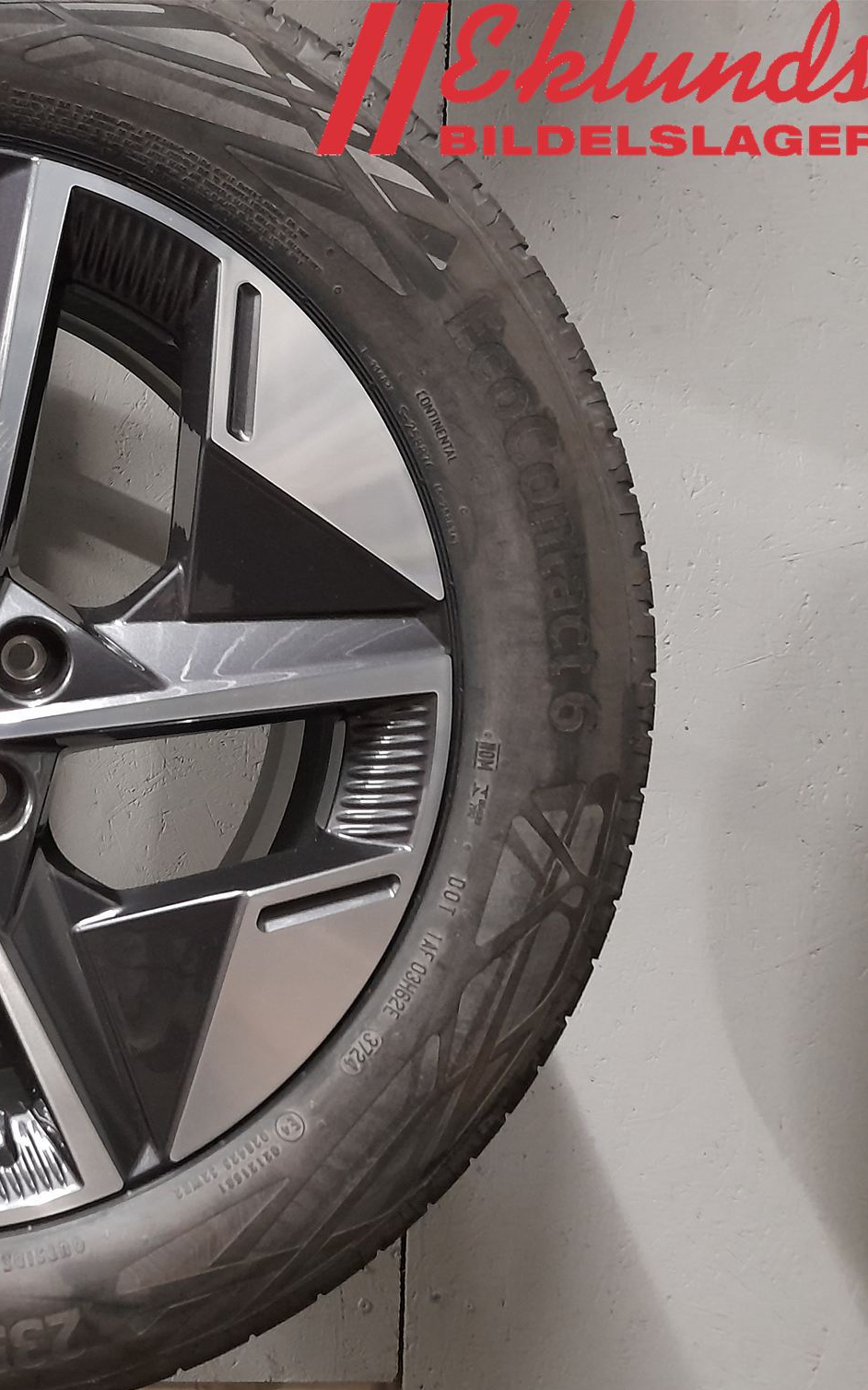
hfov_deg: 31.7
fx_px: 1363
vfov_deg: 54.0
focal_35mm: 36
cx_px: -62
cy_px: 707
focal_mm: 4.6
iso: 800
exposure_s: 1/20
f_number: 2
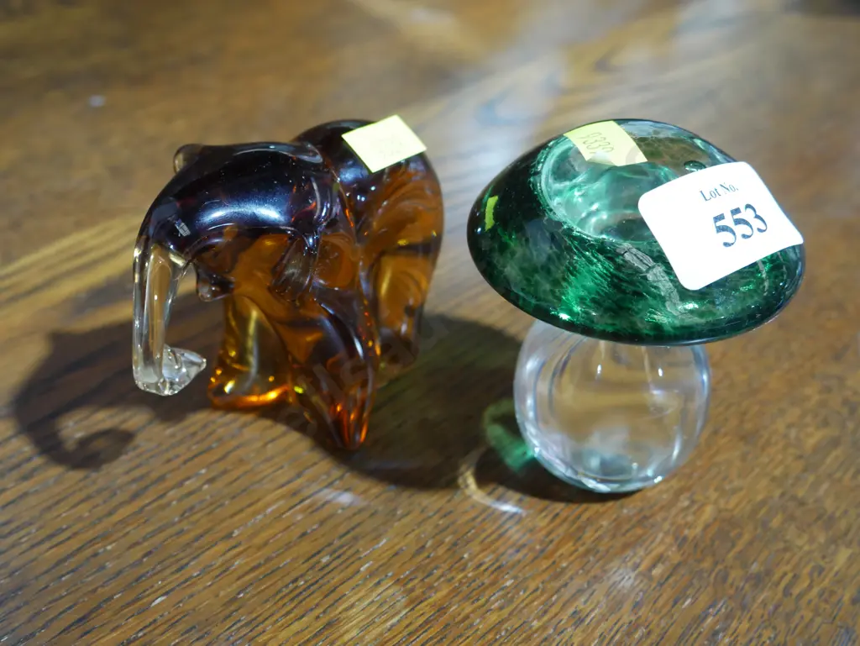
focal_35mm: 40
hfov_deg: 46.8
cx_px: 430
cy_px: 323
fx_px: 994
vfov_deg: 36.0
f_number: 4.4
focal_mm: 20
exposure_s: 1/60
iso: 1250
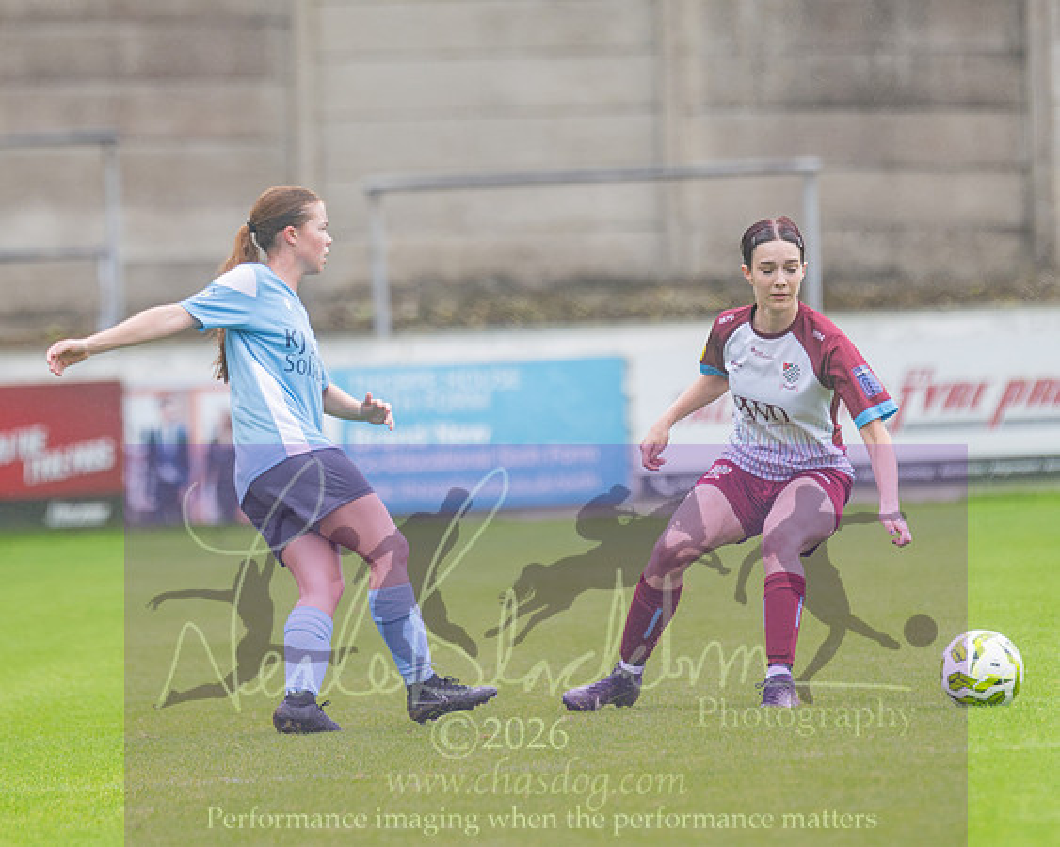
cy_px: 255
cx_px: 530
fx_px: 23648
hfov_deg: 2.6
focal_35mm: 754
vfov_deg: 2.1
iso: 640
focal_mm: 300
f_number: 2.8
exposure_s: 1/1600
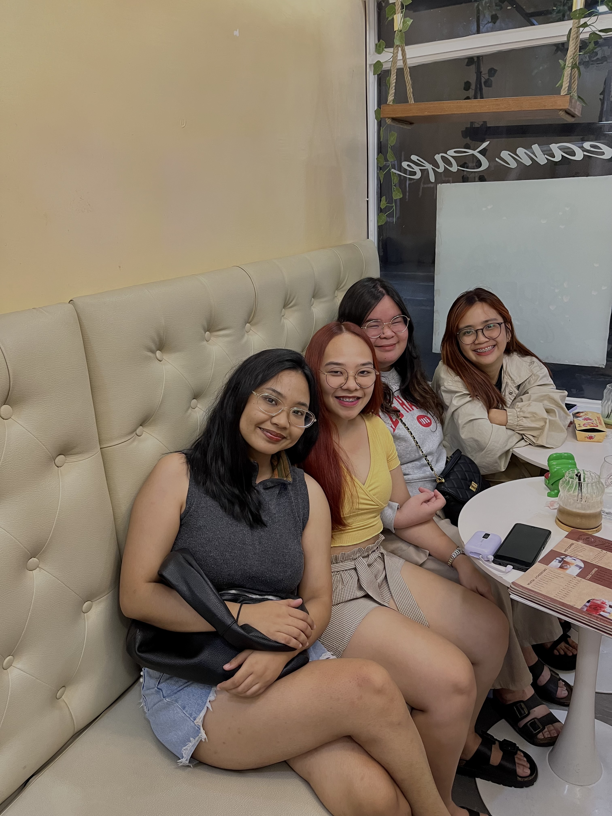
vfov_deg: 67.3
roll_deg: +3.8
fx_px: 613
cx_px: 306
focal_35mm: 26
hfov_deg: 53.1
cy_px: 408
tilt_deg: -18.1
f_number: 1.6
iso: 200
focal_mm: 5.1
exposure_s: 1/60
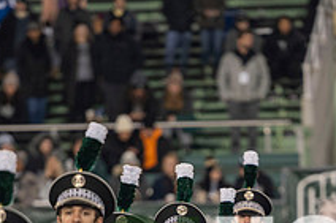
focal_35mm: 547
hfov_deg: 3.8
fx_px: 5101
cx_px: 225
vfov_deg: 2.5
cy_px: 289
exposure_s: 1/500
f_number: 2.8
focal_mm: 200
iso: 1000
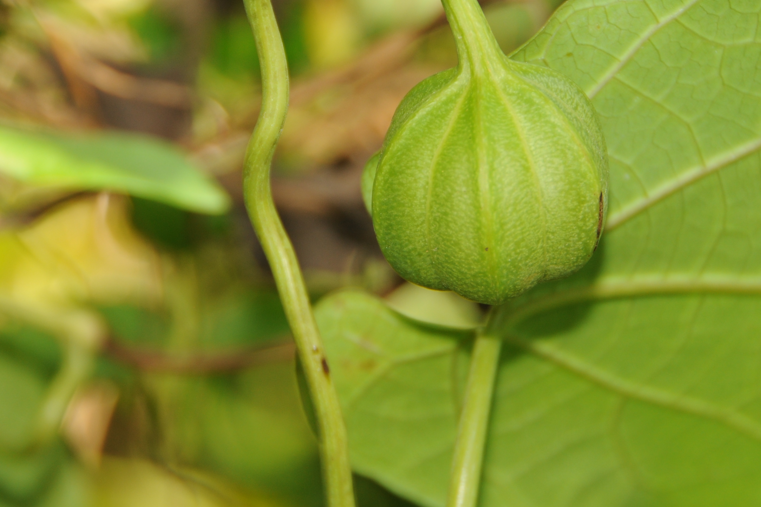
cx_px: 424
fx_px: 5897
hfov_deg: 7.4
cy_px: 147
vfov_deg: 4.9
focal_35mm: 279
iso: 200
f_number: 5.3
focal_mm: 112
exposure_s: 1/200
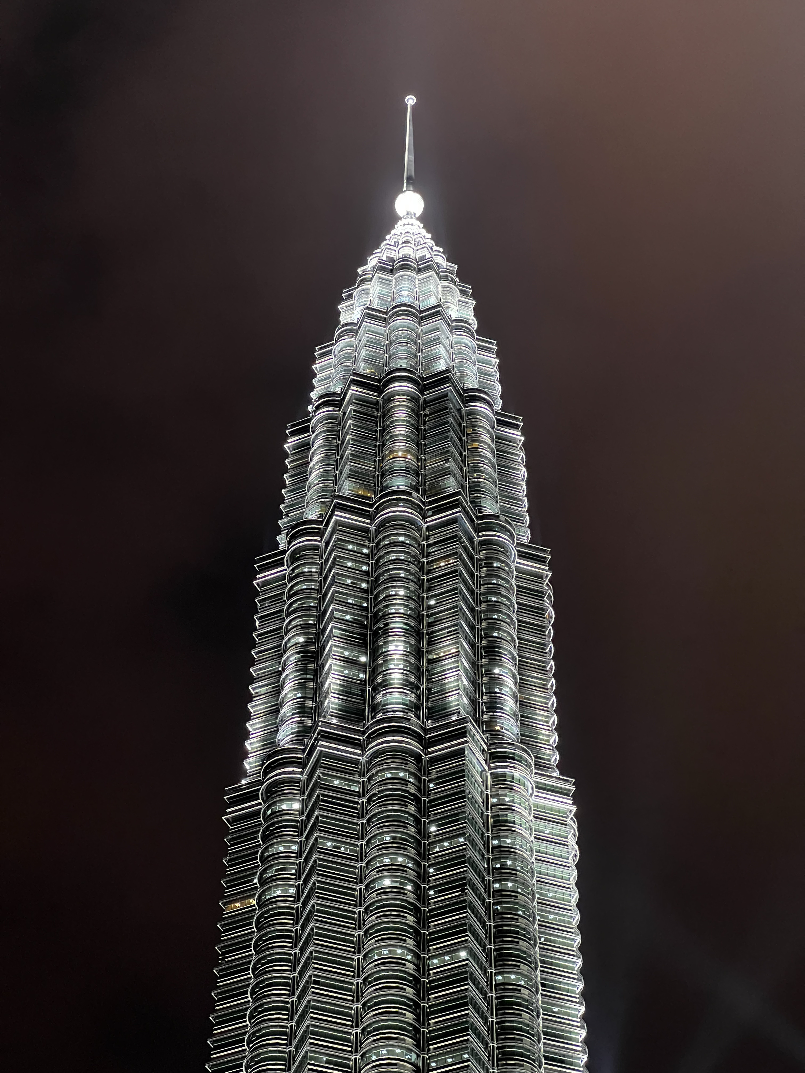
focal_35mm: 77
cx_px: 402
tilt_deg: +46.0
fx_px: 2388
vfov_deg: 25.3
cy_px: 536
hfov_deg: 19.1
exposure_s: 1/25
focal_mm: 9
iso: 1000
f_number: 2.8
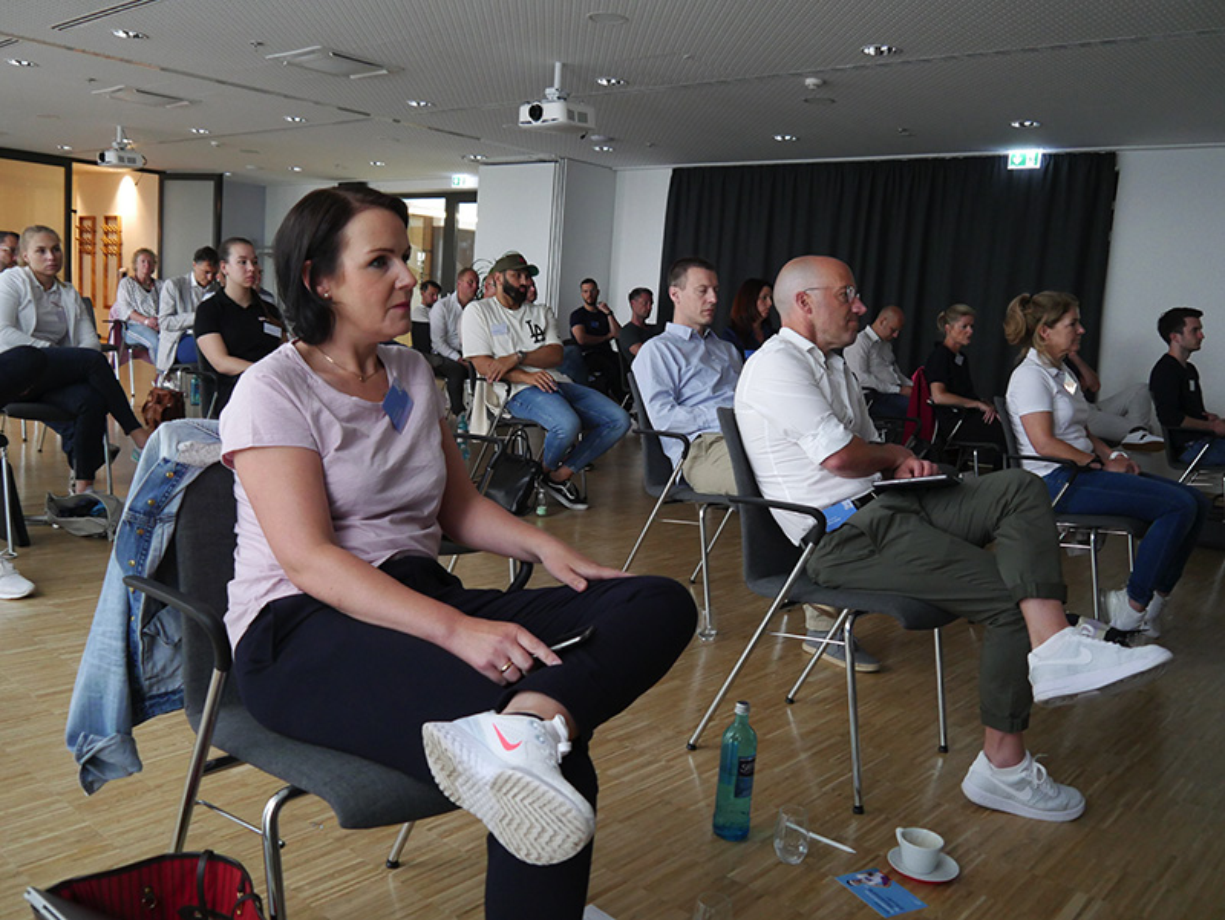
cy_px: 460
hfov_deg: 63.4
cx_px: 612
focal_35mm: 28
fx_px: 991
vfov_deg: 49.8
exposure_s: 1/125
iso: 1600
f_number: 3.5
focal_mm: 14
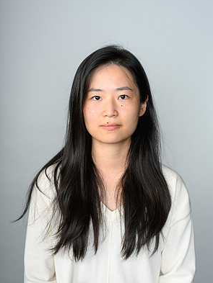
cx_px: 107
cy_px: 145
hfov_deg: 26.6
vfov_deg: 34.9
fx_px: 451
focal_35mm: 55
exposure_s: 1/200
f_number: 5.6
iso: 200
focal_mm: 50
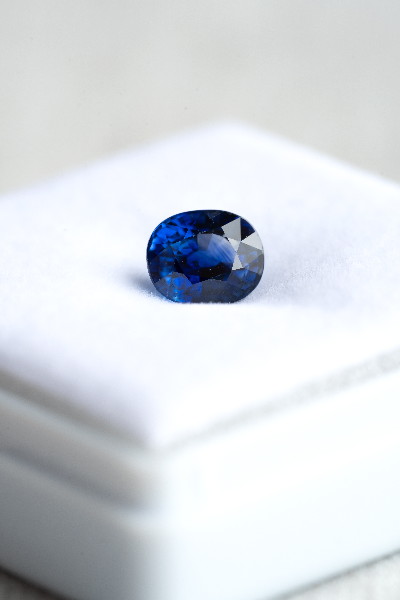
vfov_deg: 22.6
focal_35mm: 90
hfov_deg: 15.2
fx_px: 1500
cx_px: 200
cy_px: 300
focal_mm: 90
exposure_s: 1/6
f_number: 8
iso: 100
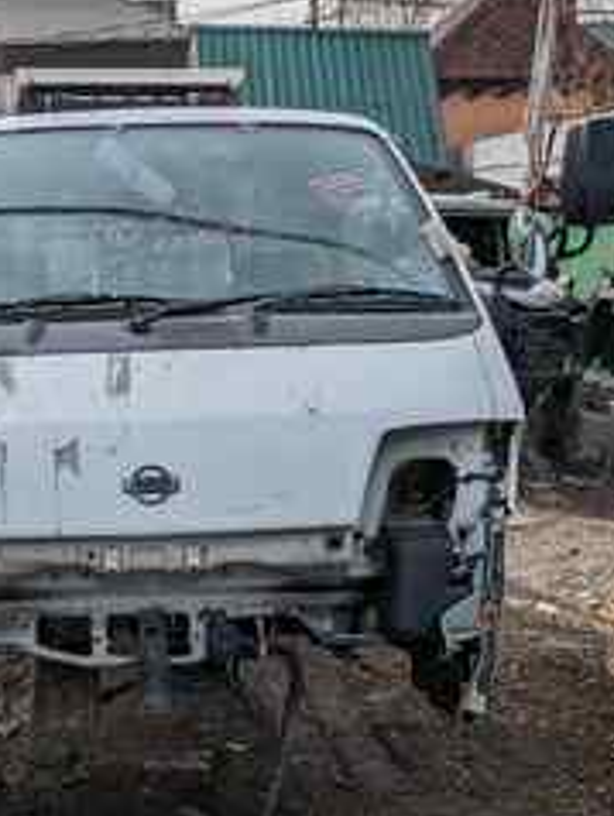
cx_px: 127
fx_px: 992
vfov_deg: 40.6
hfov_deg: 33.5
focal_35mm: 42
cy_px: 765
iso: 51
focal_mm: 2.35
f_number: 2.2
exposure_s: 1/2066
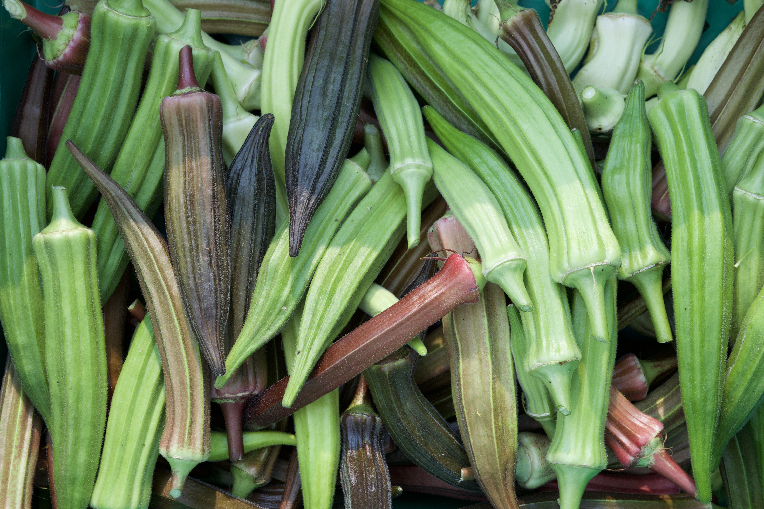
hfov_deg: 24.6
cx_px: 382
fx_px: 1751
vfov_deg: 16.6
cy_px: 254
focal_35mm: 82
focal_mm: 55
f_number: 8
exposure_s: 1/250
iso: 280
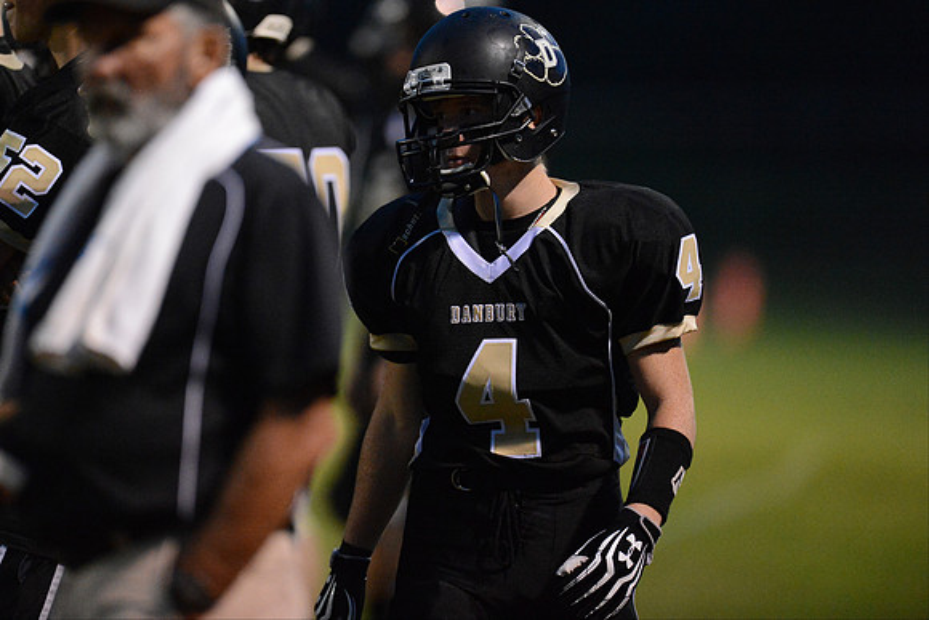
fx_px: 10324
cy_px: 310
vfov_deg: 3.4
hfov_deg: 5.2
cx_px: 464
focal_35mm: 400
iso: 12800
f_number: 2.8
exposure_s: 1/800
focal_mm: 400
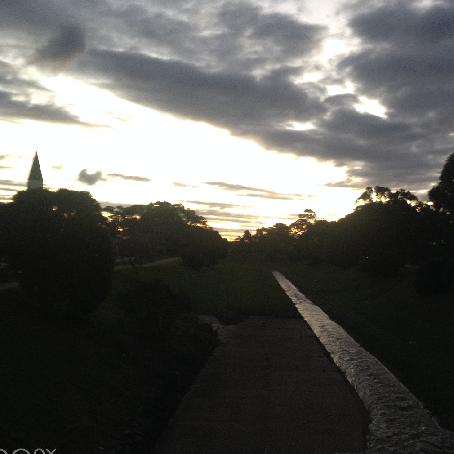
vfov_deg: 34.7
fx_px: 727
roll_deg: -1.5
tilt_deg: -1.8
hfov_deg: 34.3
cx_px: 304
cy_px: 248
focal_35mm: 49
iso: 160
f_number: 2.4
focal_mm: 4.28
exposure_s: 1/20
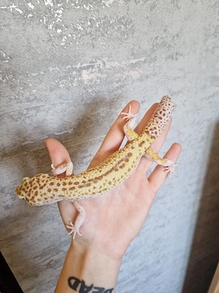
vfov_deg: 73.9
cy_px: 146
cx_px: 110
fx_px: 194
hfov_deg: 58.9
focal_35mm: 23
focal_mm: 5.4
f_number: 1.8
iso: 50
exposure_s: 1/100
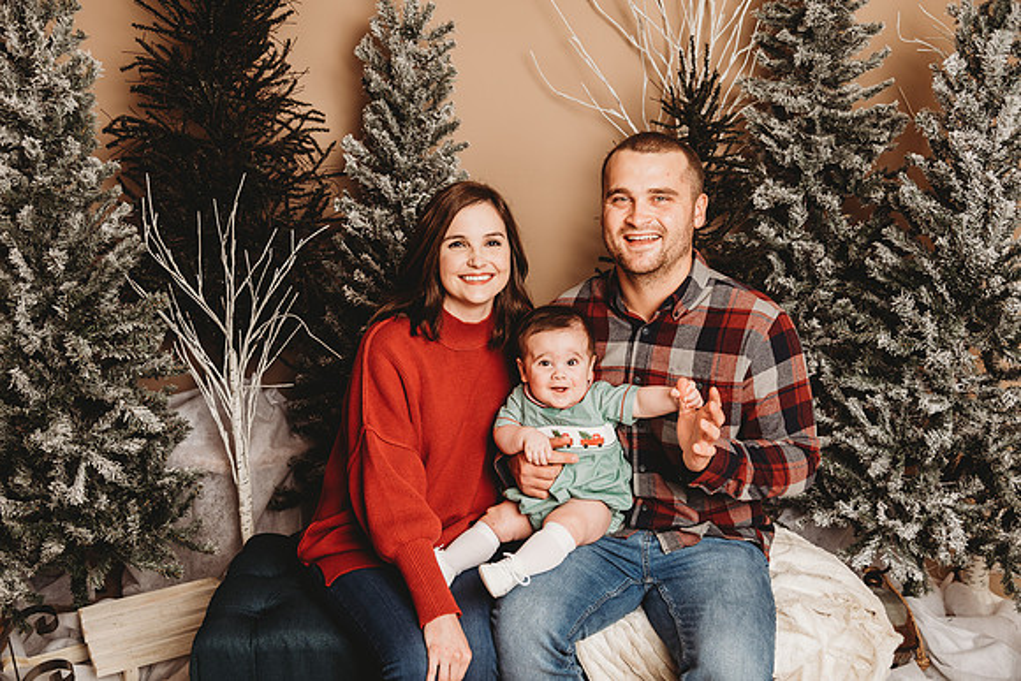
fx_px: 1078
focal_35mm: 38
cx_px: 510
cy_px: 340
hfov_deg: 50.7
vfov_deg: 35.1
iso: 100
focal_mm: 38
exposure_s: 1/160
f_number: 4
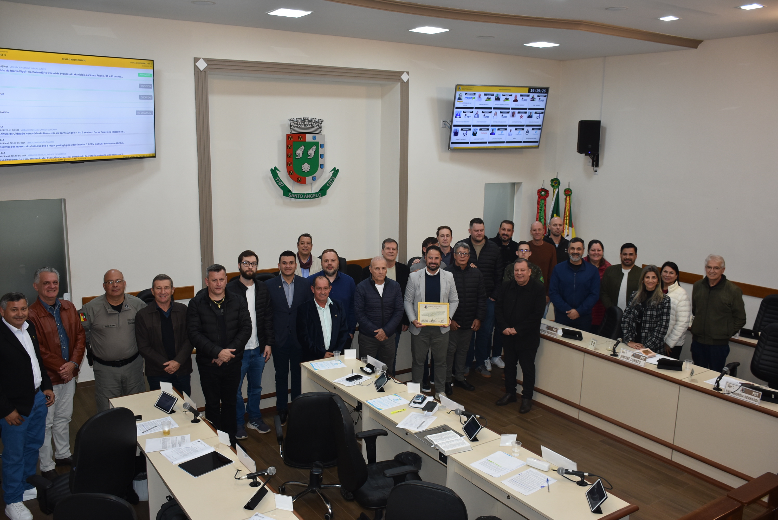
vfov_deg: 43.7
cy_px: 260
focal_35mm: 30
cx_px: 389
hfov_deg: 61.9
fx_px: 649
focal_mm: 20
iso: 400
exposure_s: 1/80
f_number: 3.5
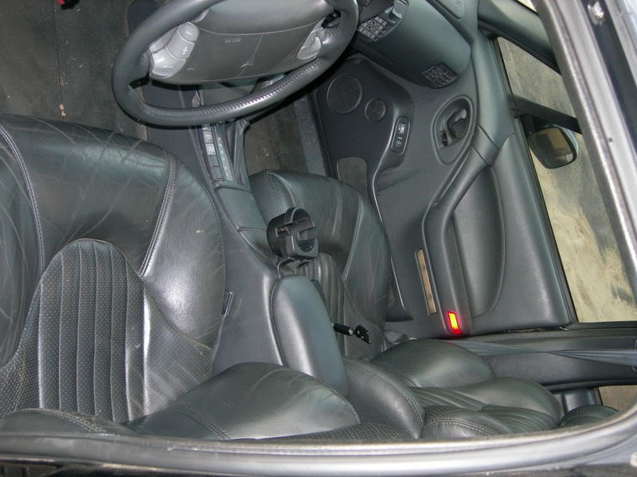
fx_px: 754
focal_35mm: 41
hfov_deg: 45.8
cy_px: 238
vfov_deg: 35.1
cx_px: 318
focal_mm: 8.5
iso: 160
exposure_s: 1/60.1
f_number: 2.9
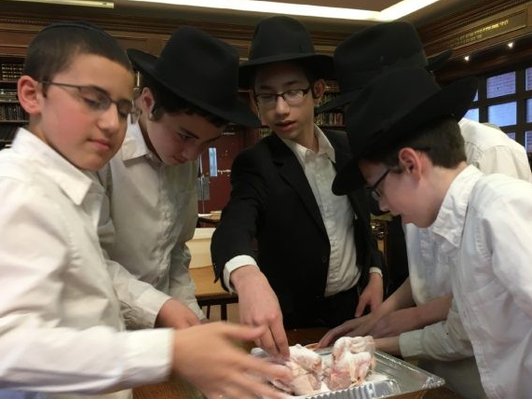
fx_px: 599
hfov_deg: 47.7
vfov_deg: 36.5
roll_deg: +2.9
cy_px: 256
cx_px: 307
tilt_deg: -6.1
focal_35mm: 39
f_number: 2.2
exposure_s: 1/30
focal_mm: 4.15
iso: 80
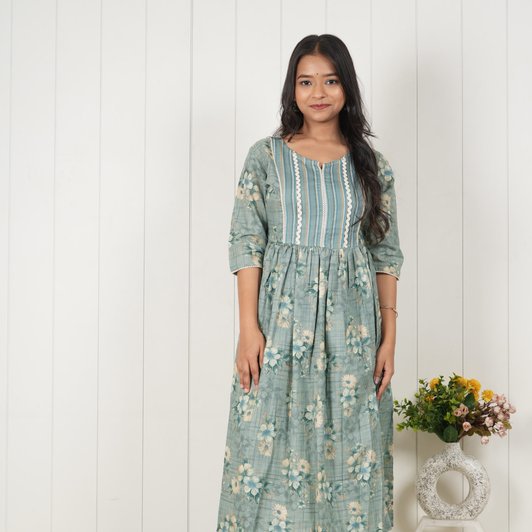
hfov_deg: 21.4
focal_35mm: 81
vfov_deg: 21.4
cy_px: 314
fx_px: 1408
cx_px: 266
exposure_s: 1/125
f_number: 6.3
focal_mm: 63
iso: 125
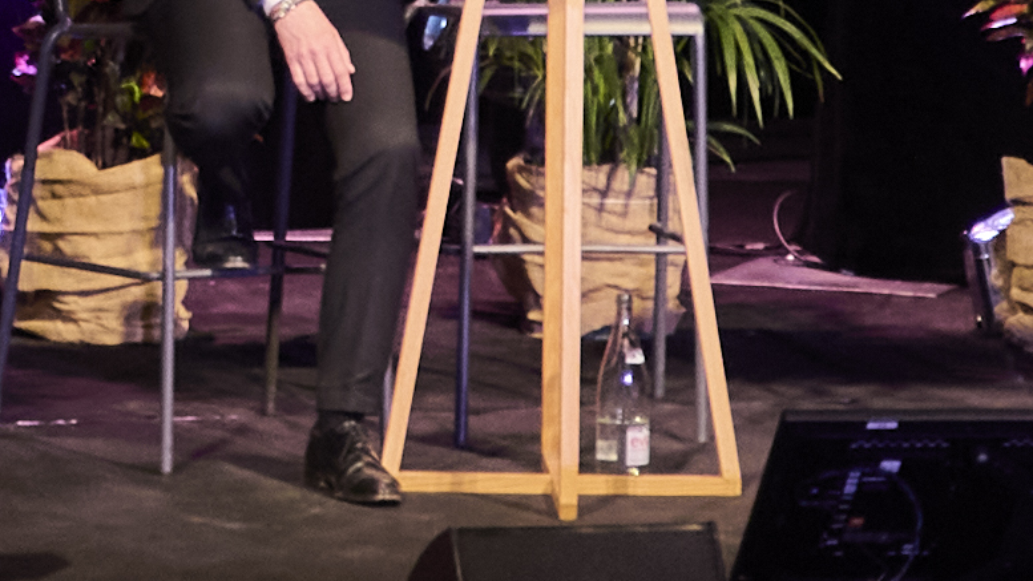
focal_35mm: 487
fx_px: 13339
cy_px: -674
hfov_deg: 4.4
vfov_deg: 2.5
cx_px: -521
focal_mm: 60
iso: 800
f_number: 2.8
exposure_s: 1/80
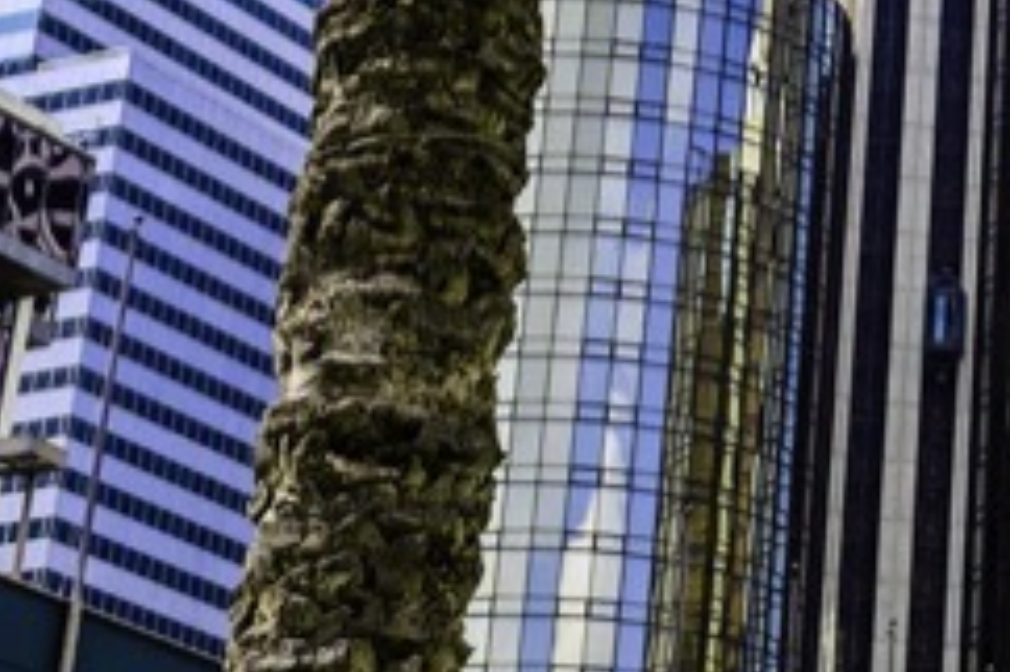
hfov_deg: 13.6
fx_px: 3897
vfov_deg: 9.4
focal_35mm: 139
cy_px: -497
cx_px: 1649
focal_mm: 24
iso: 200
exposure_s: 1/800
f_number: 7.1
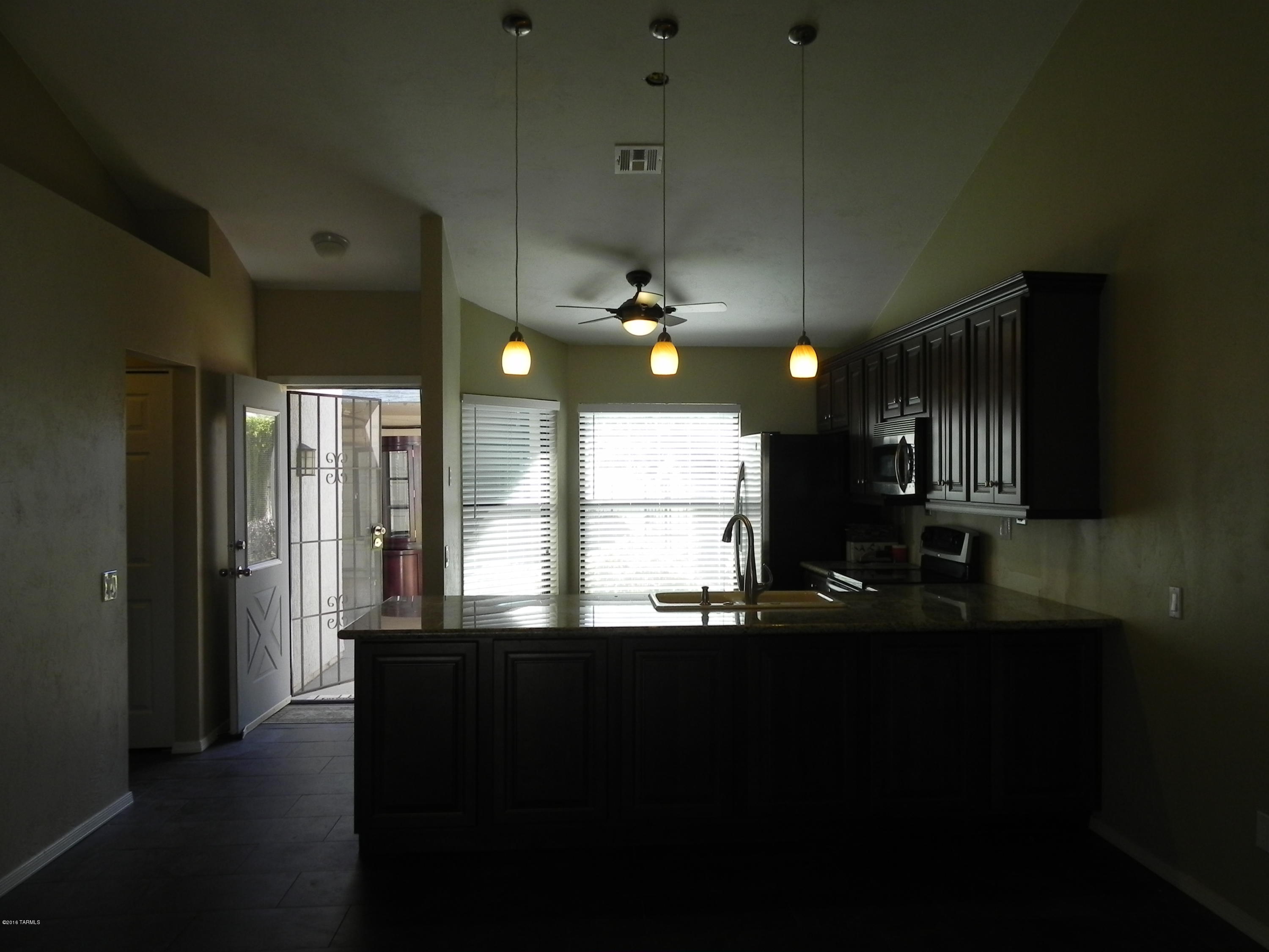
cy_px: 476
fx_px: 1063
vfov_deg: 48.2
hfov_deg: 61.7
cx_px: 634
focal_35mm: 29
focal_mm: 5.2
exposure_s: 1/91.5
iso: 160
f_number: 4
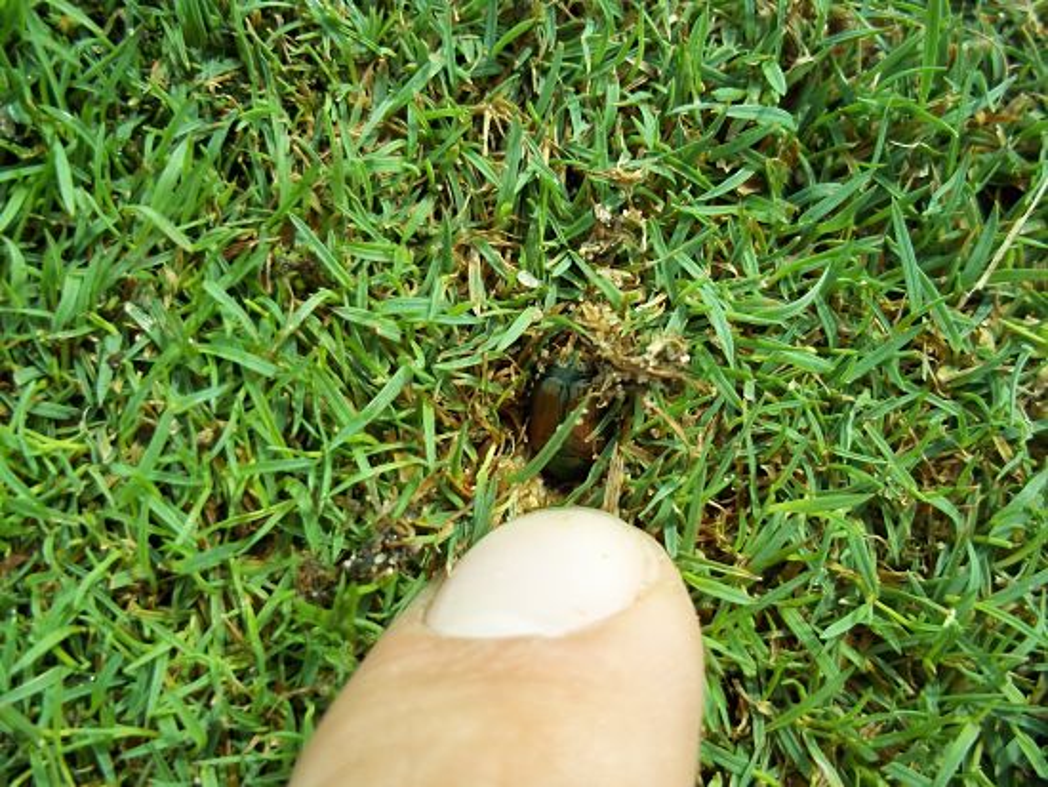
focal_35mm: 36
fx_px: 1090
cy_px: 394
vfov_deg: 39.7
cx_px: 524
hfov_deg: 51.3
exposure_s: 1/500
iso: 80
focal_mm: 6.5
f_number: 3.1
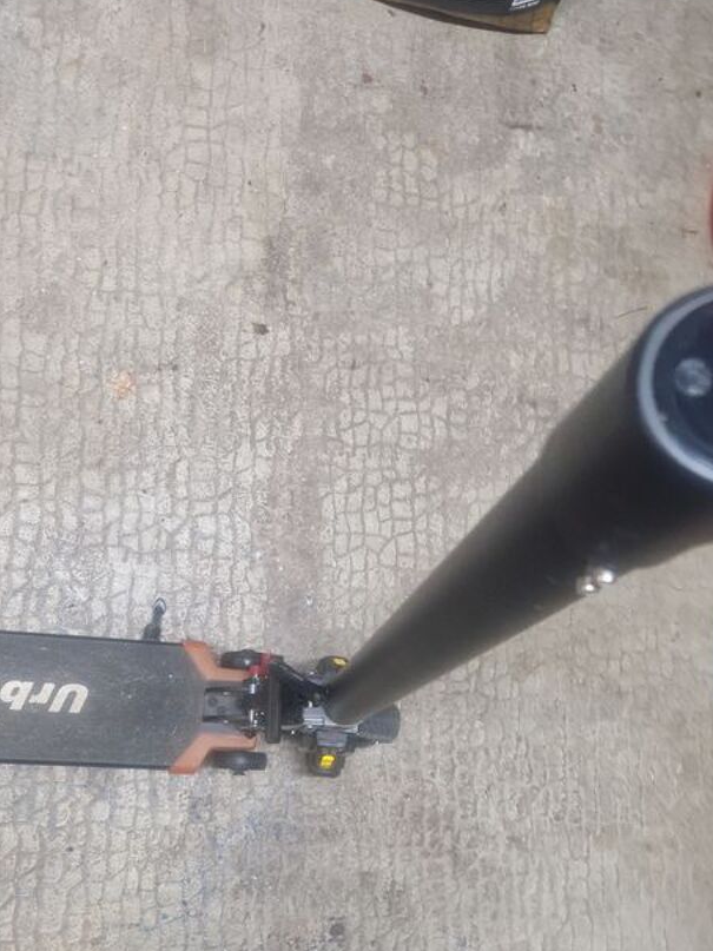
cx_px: 378
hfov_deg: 37.7
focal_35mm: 38
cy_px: 543
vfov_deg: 48.8
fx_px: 1044
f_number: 1.8
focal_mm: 5.4
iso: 640
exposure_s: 1/33
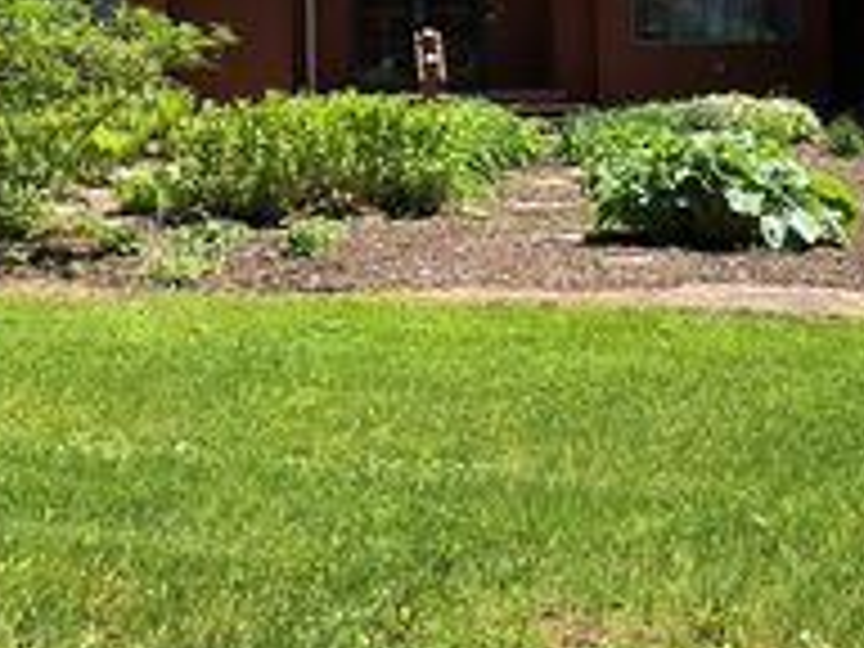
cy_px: 34
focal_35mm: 73
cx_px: 626
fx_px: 1822
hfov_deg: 26.4
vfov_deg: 19.7
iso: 20
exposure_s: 1/527
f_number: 1.8
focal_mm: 3.99
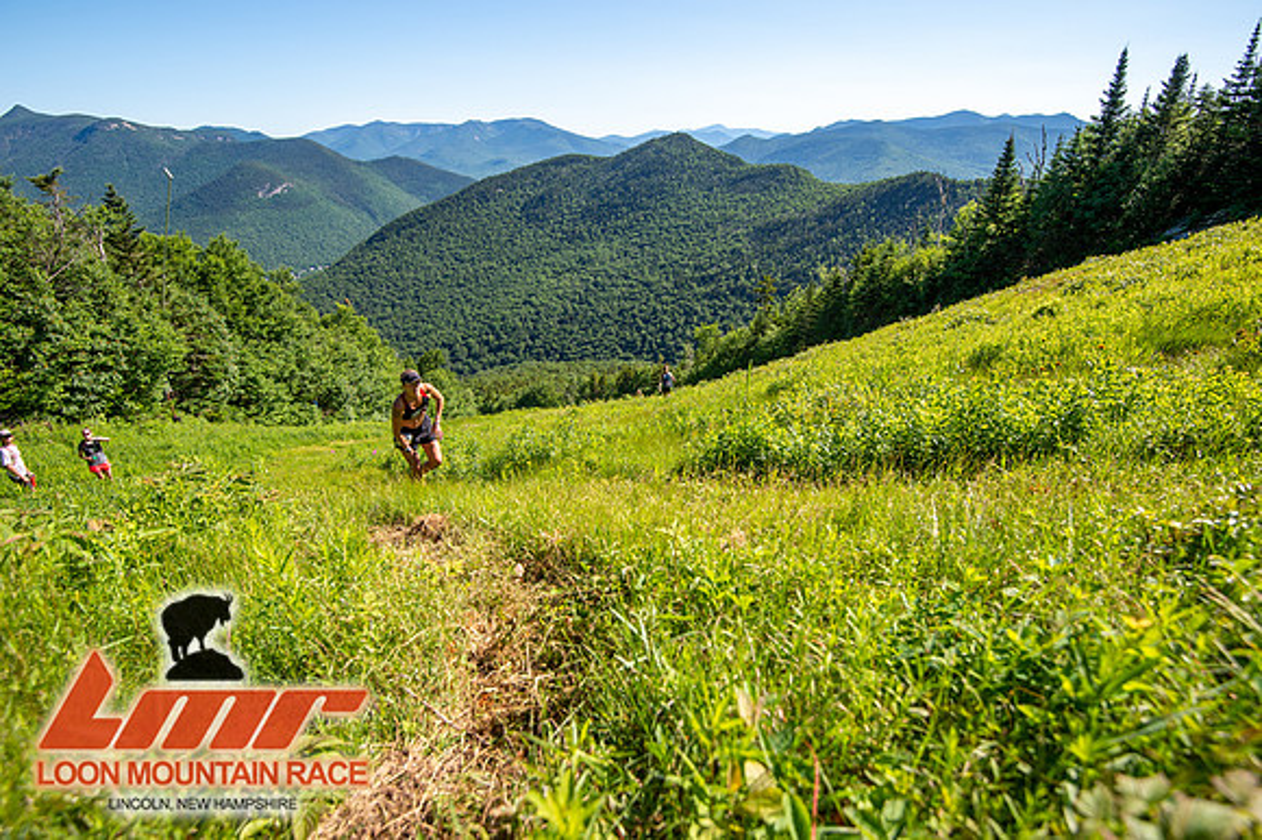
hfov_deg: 90.0
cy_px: 420
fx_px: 631
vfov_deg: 67.3
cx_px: 631
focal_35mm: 18
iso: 100
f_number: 5
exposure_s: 1/400
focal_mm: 18
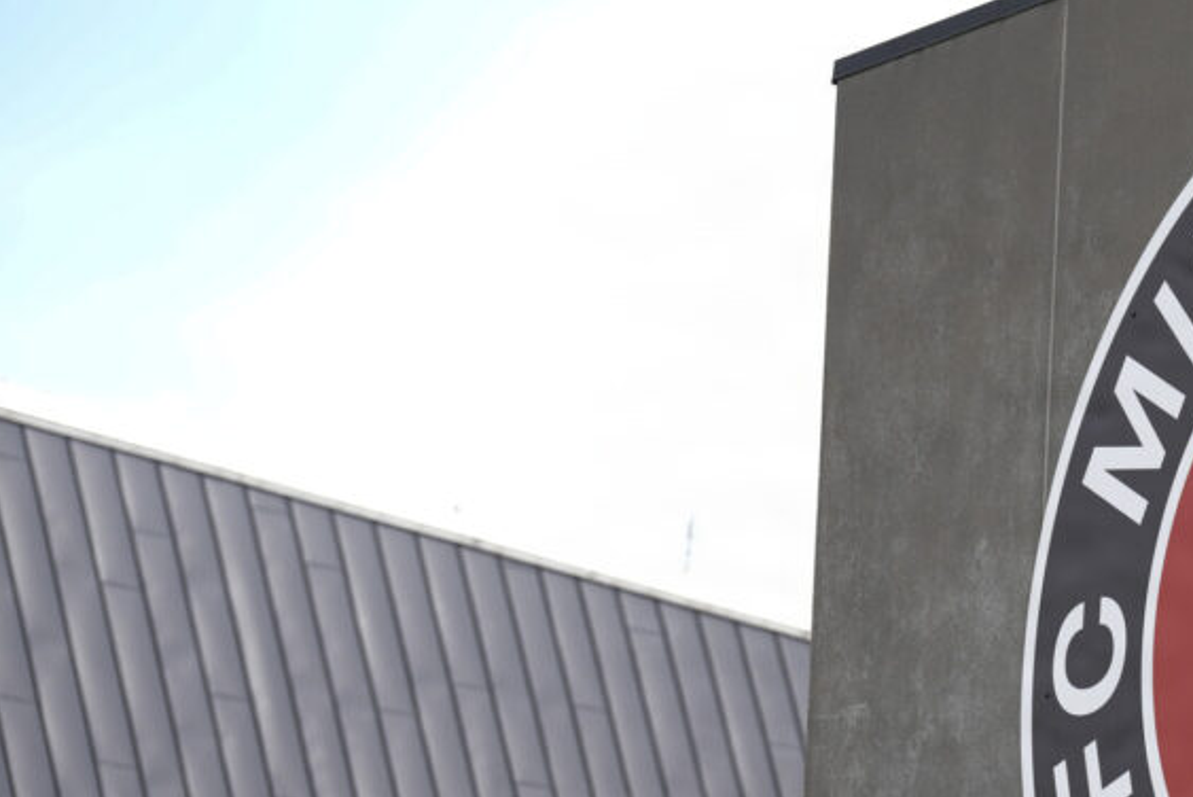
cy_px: 588
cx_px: 1051
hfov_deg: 6.4
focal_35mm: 320
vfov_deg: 4.3
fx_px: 10609
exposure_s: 1/320
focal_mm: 176
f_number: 5.6
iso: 200
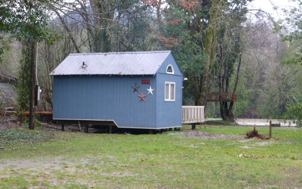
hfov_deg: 31.1
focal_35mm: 66
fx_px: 543
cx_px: 151
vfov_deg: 19.7
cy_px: 100
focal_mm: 11
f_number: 4.8
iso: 800
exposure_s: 1/40
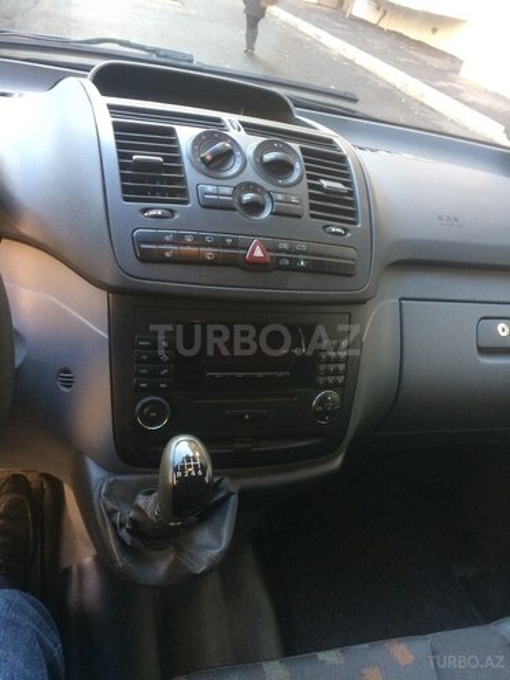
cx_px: 255
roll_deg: -13.5
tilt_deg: -33.4
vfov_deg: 61.7
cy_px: 340
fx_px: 570
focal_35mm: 29
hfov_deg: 48.2
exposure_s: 1/33
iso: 80
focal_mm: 4.15
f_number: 2.2
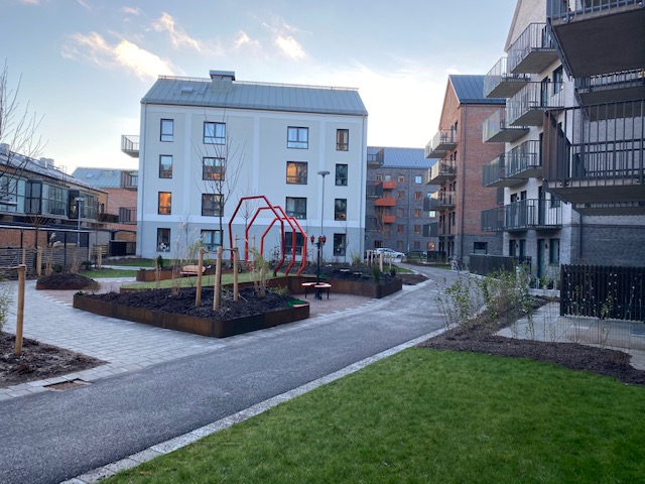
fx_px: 484
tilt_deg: +1.0
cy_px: 242
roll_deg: -1.6
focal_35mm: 26
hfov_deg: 67.3
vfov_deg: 53.1
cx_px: 322
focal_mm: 4.25
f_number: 1.8
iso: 32
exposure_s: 1/172
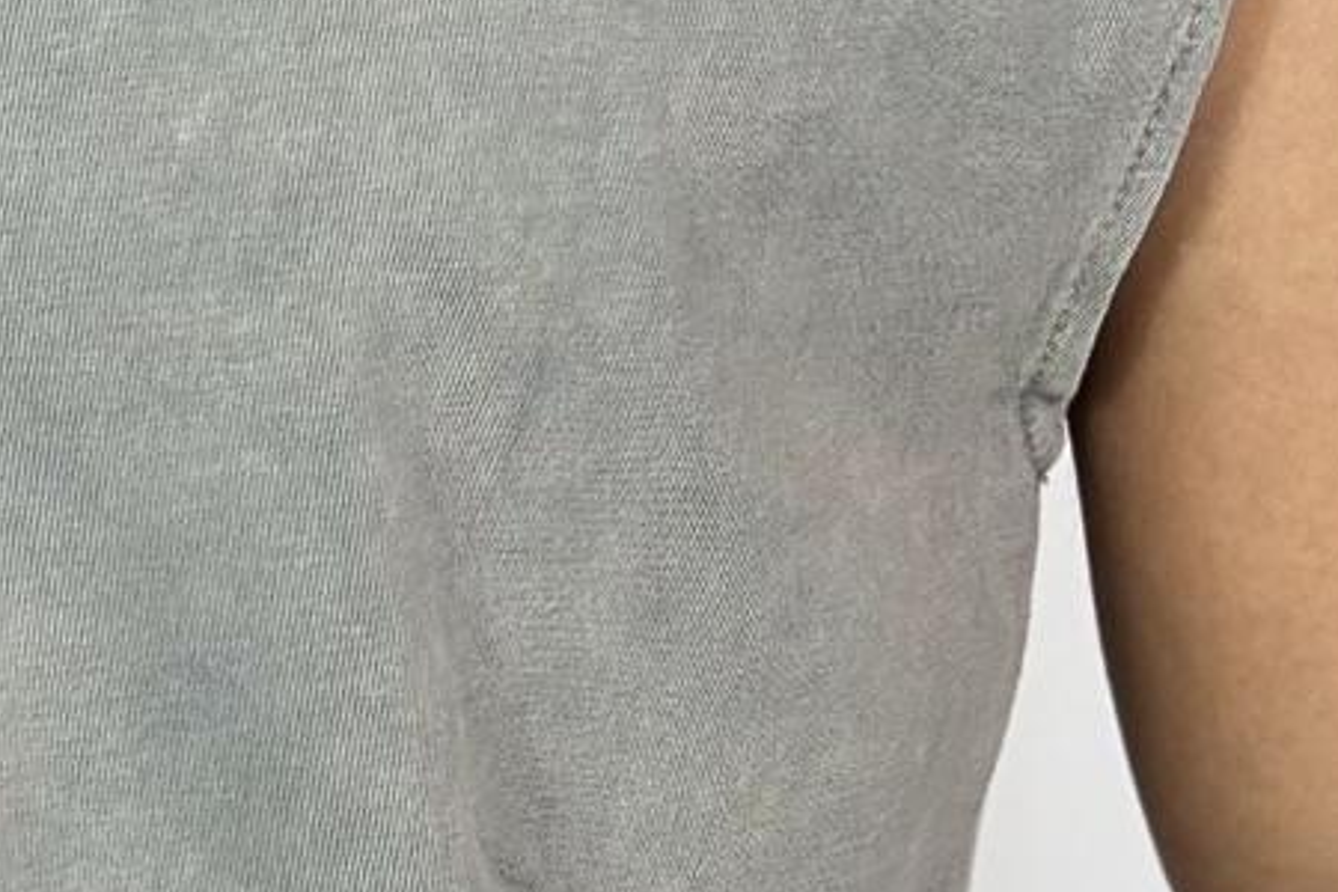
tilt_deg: -7.6
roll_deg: +0.0
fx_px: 8436
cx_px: -381
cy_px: 1166
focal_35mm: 227
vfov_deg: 6.0
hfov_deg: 8.9
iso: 64
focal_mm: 6.86
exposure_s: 1/126
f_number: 1.78
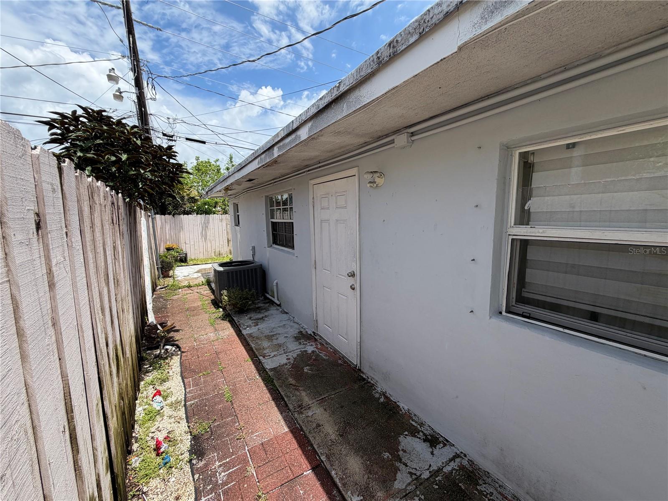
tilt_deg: -9.3
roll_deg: +1.5
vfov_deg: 85.7
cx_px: 334
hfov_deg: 102.1
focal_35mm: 14
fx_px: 270
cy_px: 250
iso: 25
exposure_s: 1/770
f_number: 2.2
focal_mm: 2.22
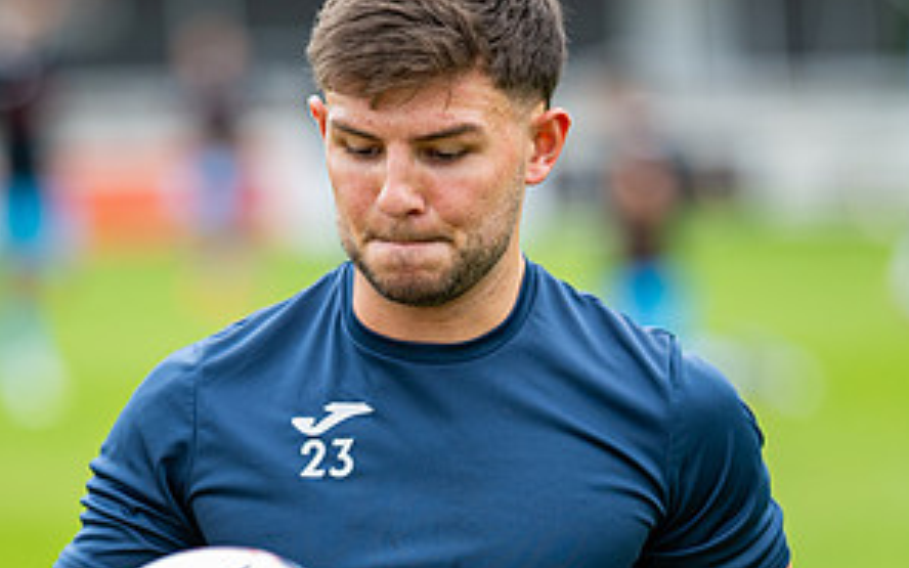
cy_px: 527
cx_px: 430
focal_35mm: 352
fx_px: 8720
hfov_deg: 6.0
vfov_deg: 3.7
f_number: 1.8
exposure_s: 1/1200
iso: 160
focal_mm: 135
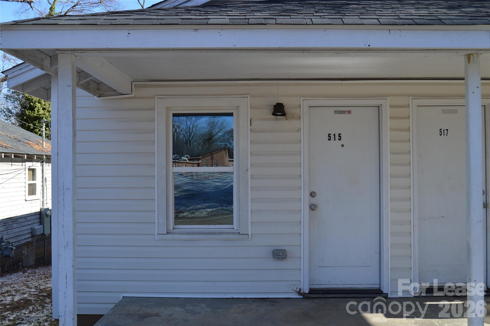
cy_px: 163
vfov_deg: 38.3
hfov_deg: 55.2
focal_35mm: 34
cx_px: 245
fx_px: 469
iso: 100
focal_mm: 23
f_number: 6.3
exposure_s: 1/160
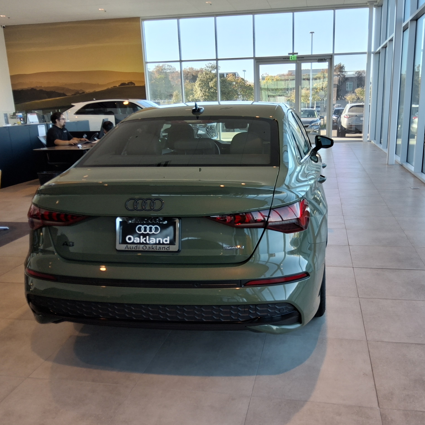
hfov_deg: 53.8
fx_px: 417
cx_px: 247
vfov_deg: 54.0
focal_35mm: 30
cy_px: 215
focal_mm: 3.08
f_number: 2
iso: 50
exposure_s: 1/131
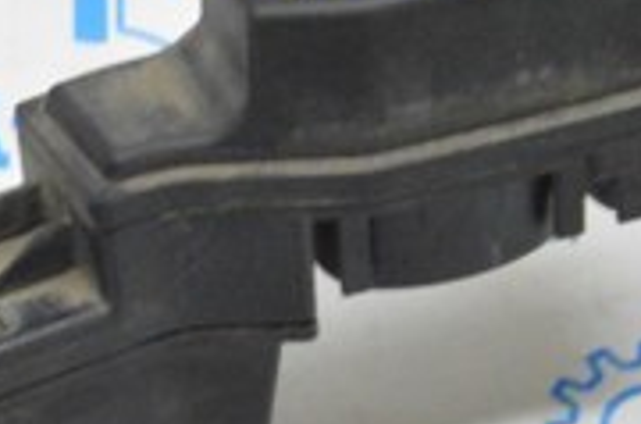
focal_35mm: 171
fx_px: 3037
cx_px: -82
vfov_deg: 8.0
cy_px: 248
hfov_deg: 11.8
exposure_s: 1/15
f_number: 20
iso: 6400
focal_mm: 32
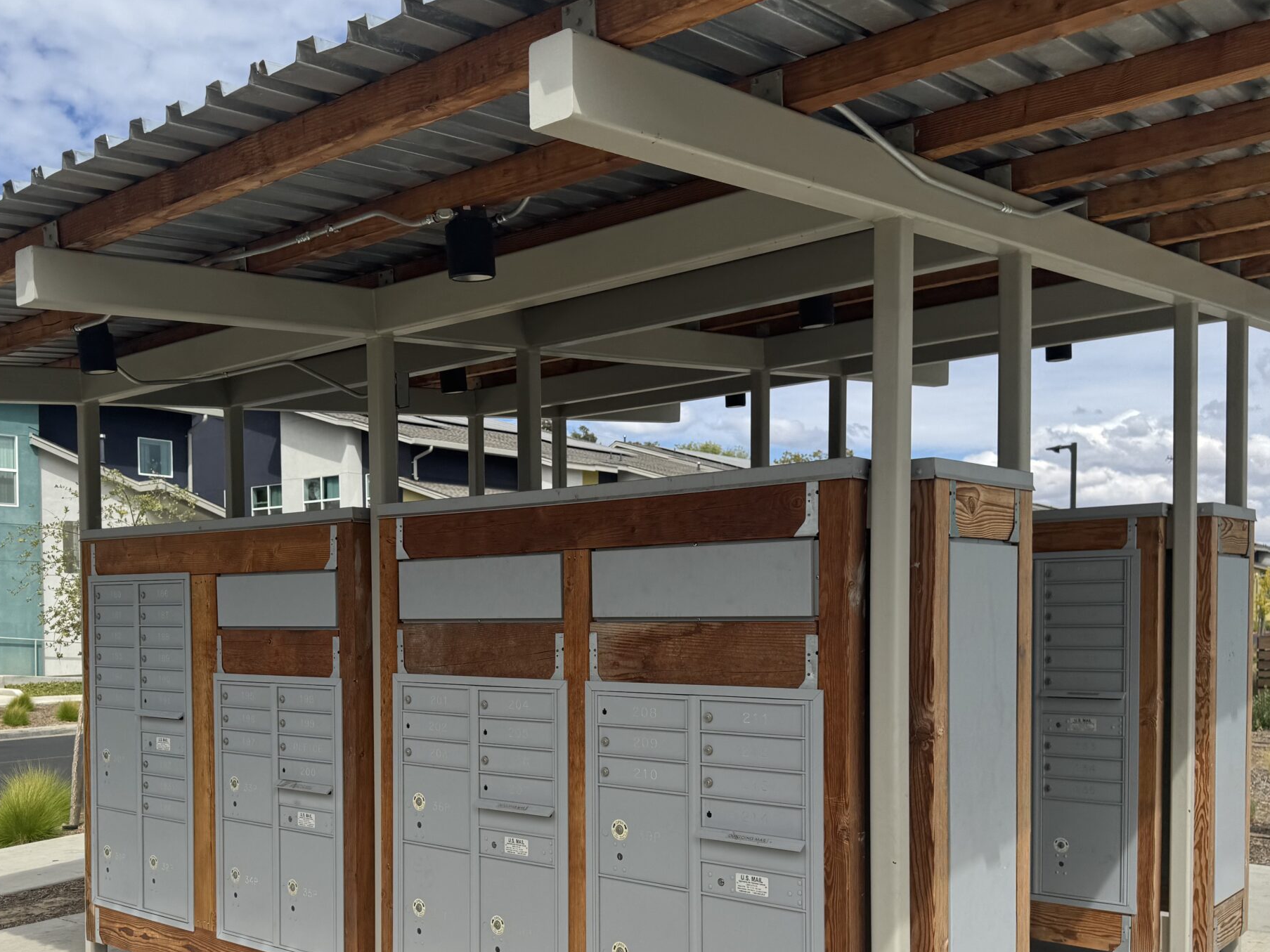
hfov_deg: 53.8
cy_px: 650
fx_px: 1247
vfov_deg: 41.1
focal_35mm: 34
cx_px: 555
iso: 80
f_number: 1.78
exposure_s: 1/5814
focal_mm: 6.76
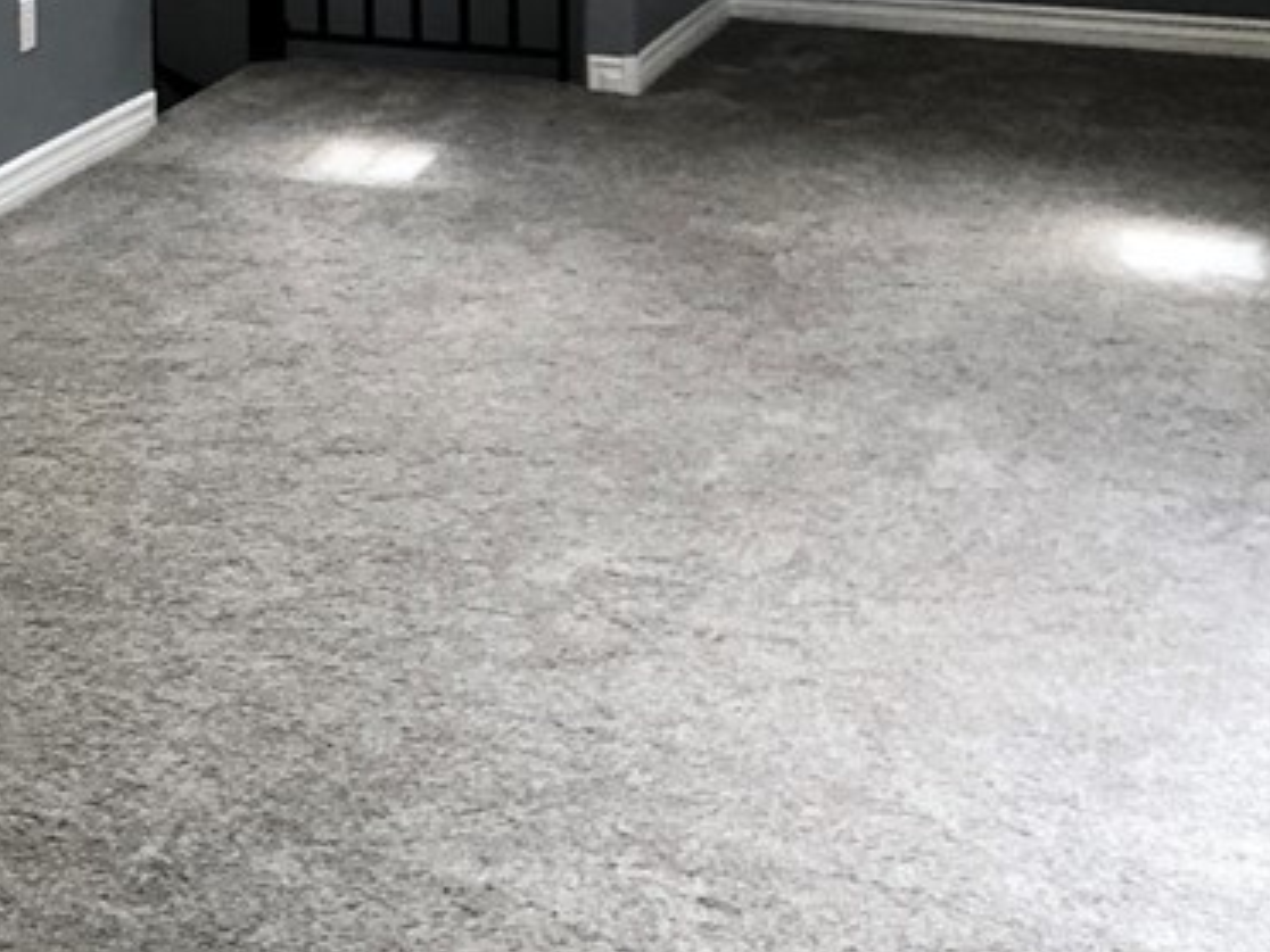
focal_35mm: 77
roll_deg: +2.5
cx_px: -352
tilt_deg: -6.8
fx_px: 2825
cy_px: -205
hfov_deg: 22.8
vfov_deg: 18.1
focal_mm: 4
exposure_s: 1/17
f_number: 1.8
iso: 40
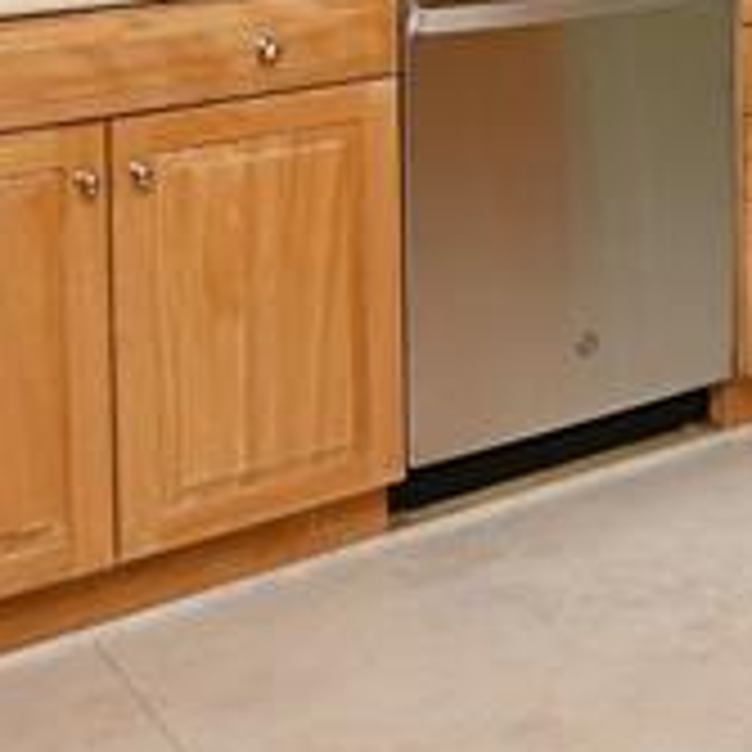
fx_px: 1794
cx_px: 923
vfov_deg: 21.0
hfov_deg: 21.8
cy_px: -284
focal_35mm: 73
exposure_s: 1/60
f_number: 7.1
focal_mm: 14
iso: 250
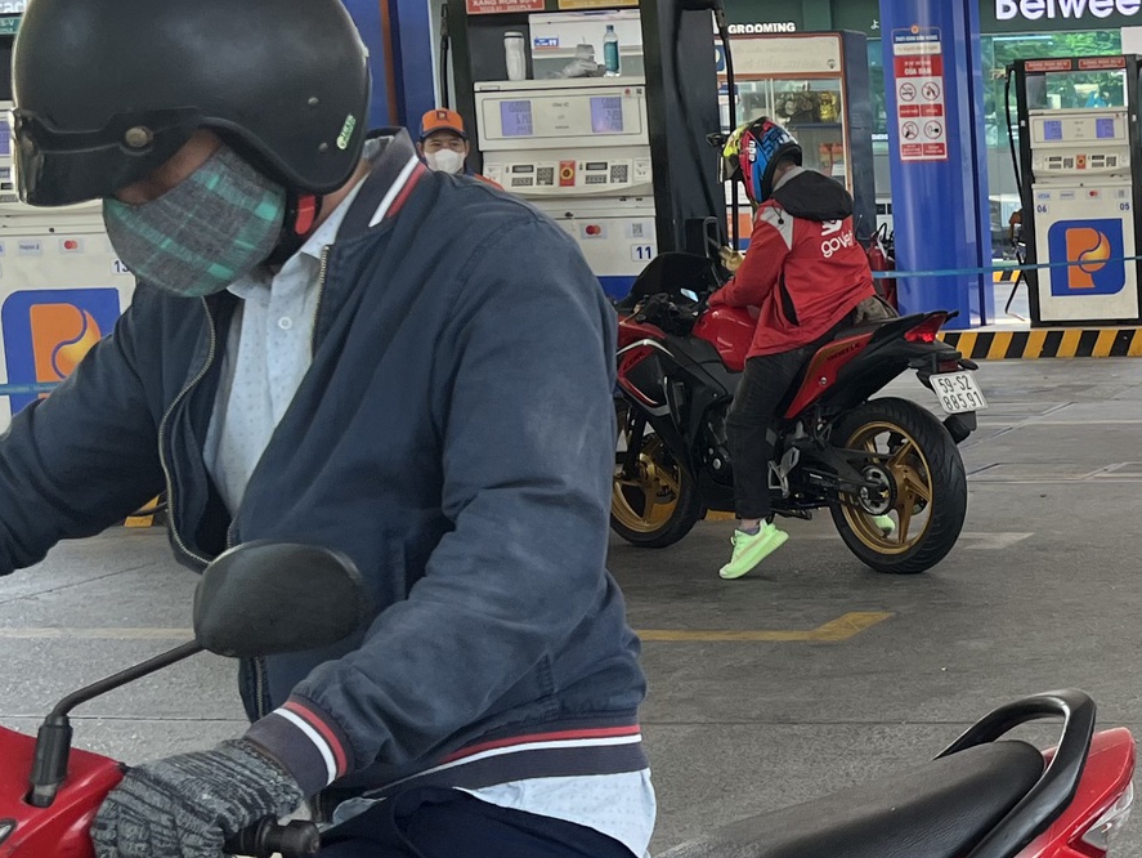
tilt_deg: -7.8
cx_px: 1271
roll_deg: +2.7
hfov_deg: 24.2
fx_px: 2475
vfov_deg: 19.7
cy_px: 455
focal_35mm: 75
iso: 50
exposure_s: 1/313
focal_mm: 5.7
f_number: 1.5
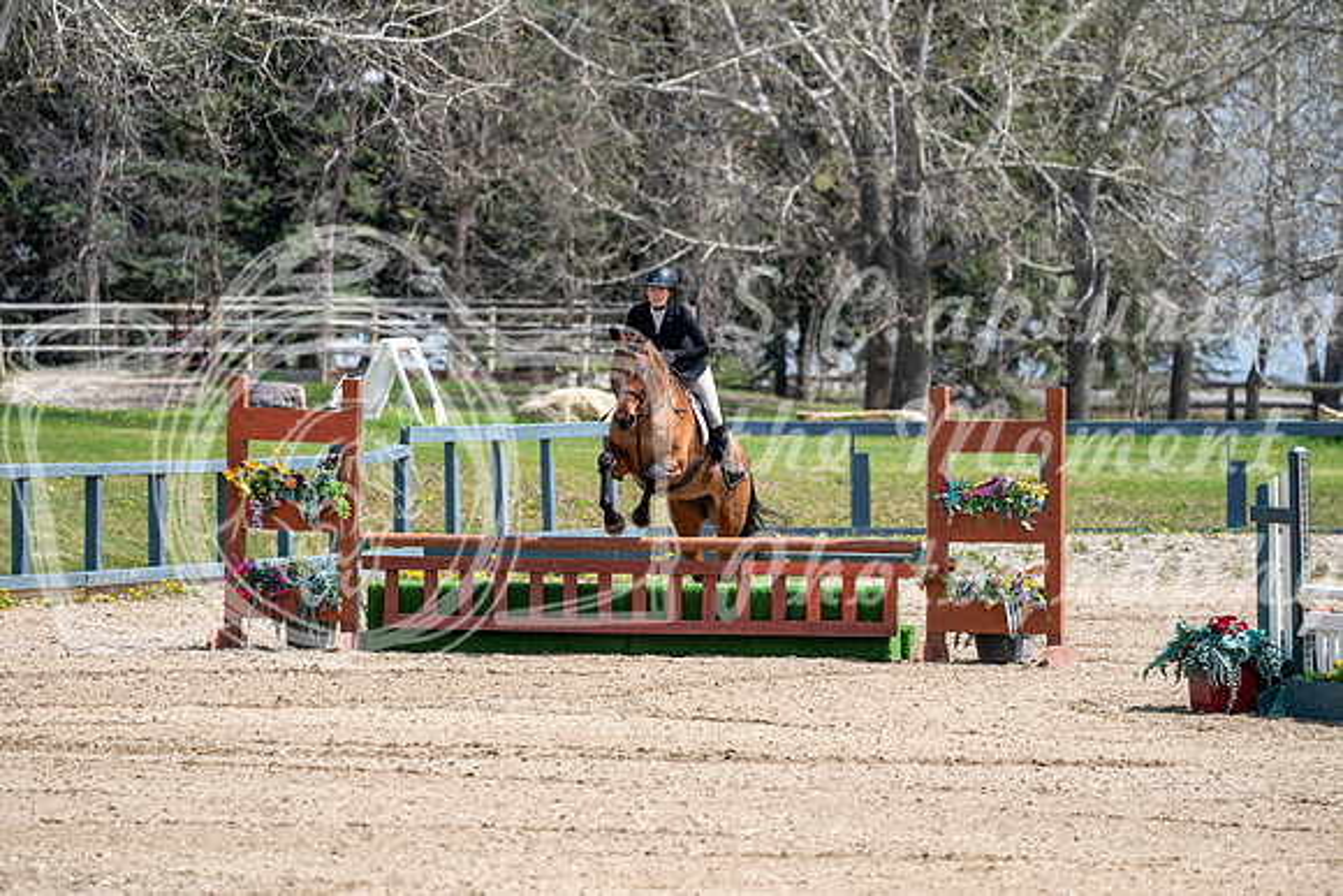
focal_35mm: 262
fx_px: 9776
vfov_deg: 5.2
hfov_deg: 7.9
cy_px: 448
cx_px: 672
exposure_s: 1/400
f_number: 5.6
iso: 100
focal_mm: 262
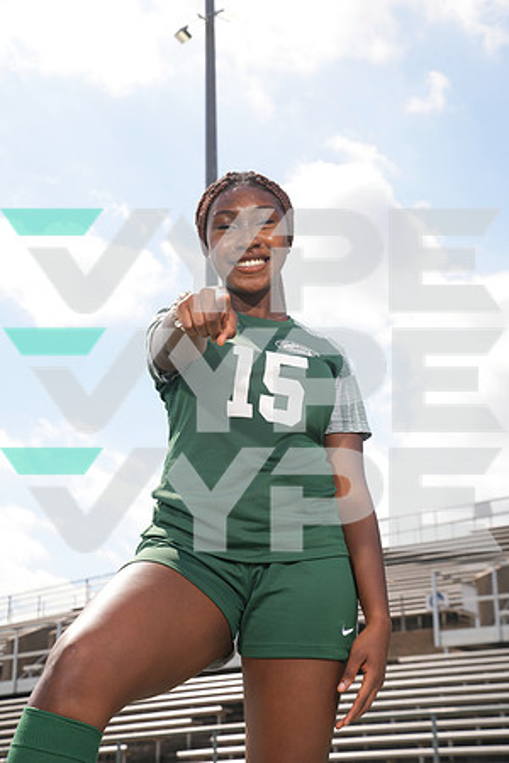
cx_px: 254
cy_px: 382
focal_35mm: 70
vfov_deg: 28.8
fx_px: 1484
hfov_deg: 19.5
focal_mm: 70
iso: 125
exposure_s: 1/200
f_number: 9
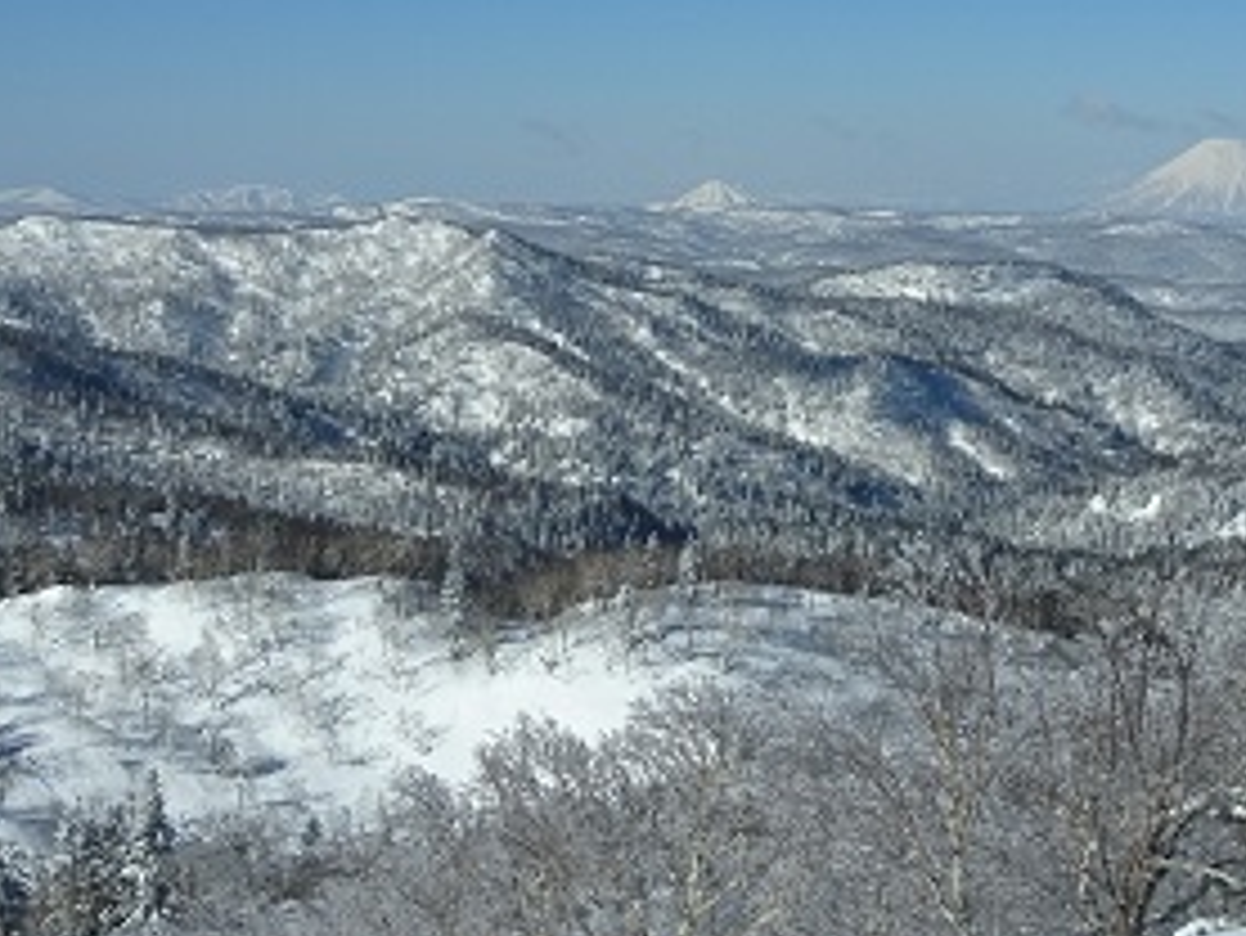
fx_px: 2053
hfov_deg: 33.7
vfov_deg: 25.5
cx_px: 735
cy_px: 313
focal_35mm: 57
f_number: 3.5
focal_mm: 4.1
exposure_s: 1/2000
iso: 80
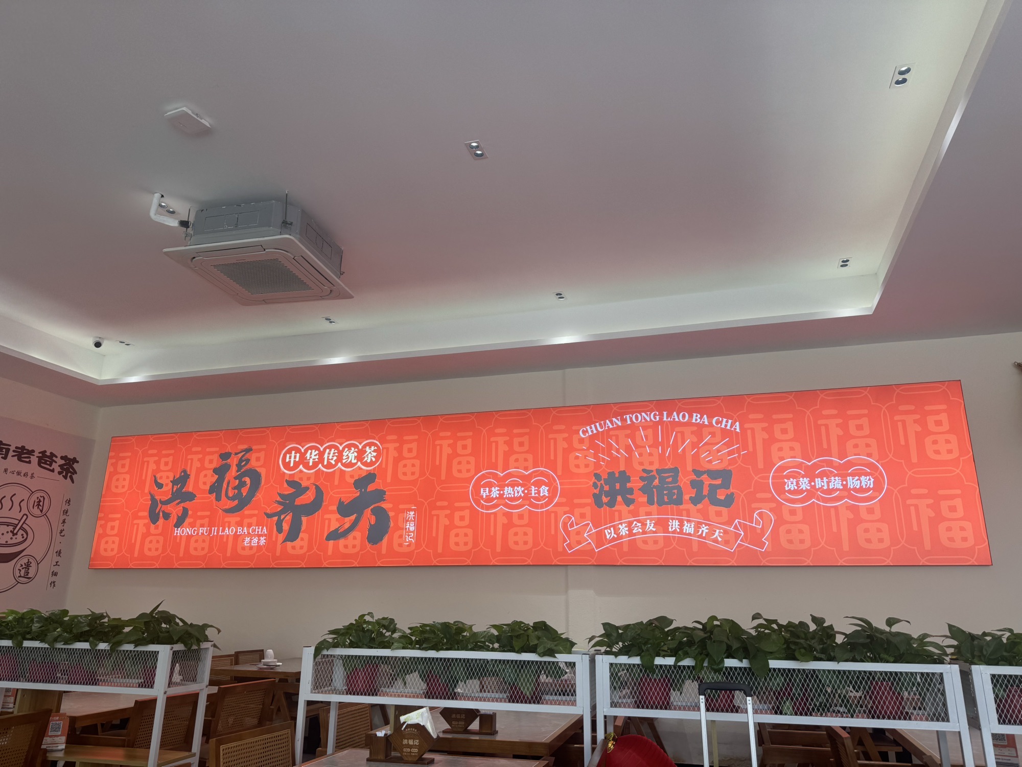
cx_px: 511
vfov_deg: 56.8
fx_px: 709
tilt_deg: +17.1
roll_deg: -0.8
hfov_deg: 71.6
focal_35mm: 24
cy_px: 384
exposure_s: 1/137
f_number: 1.78
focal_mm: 6.76
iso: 50
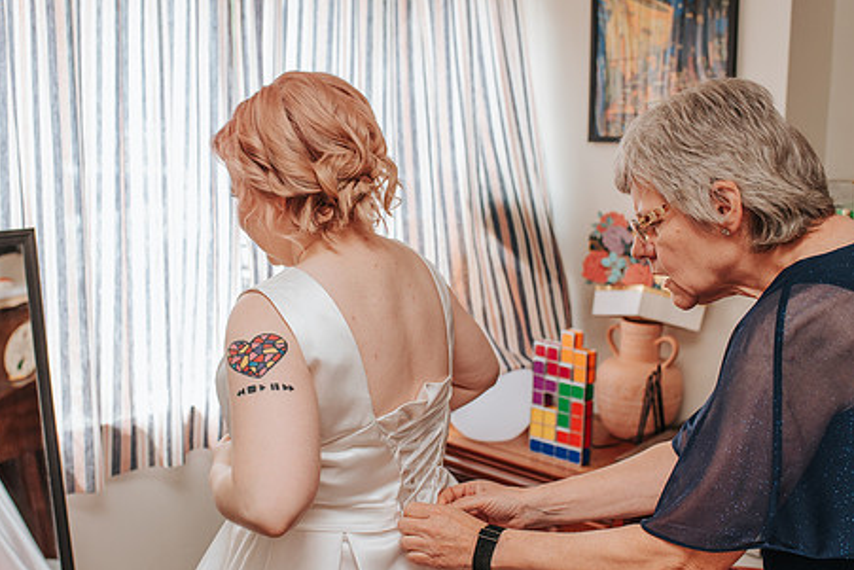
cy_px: 302
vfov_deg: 29.9
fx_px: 1068
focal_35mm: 45
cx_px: 371
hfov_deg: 43.5
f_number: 4
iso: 560
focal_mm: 35
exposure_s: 1/160
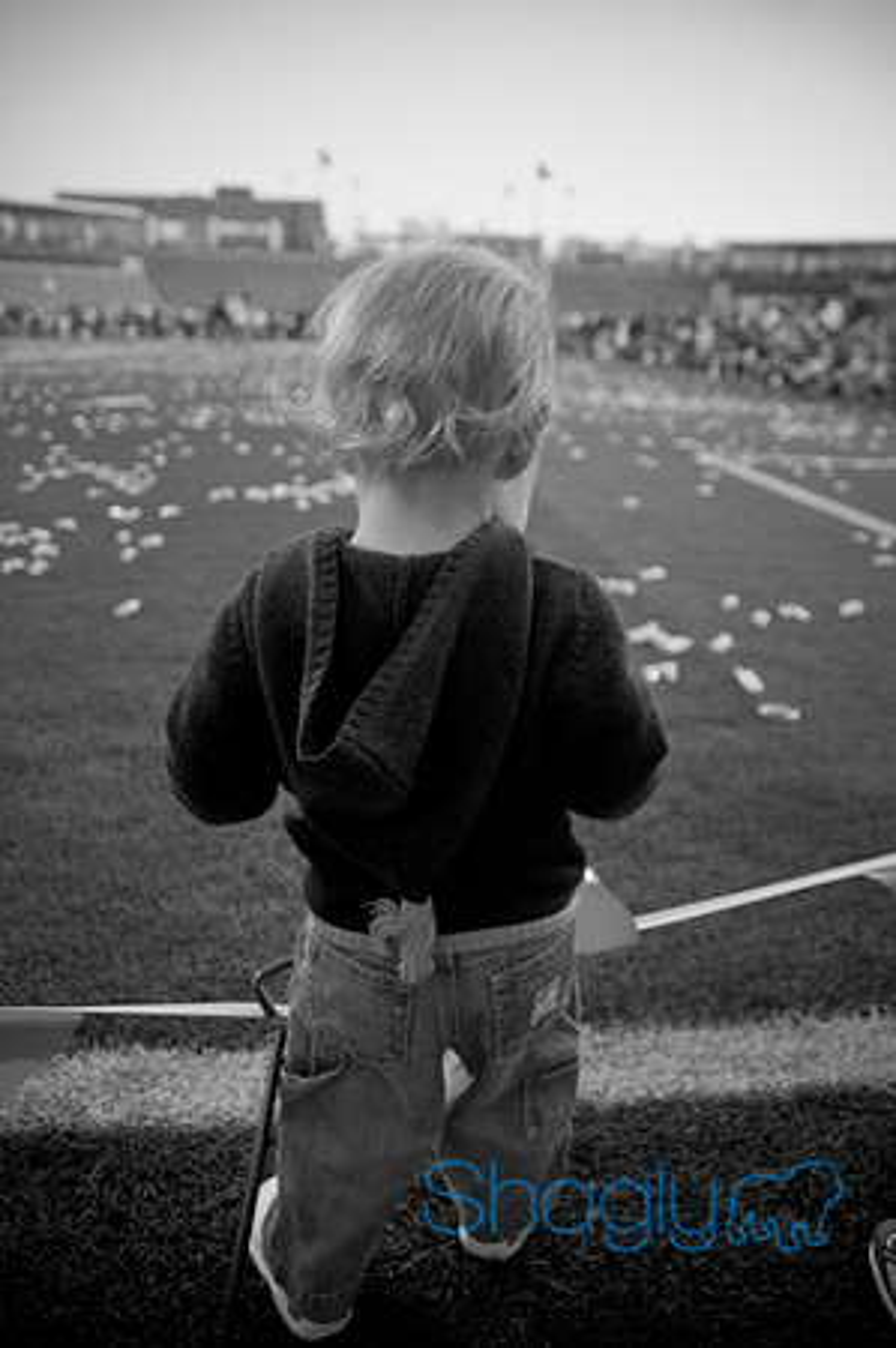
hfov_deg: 50.3
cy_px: 674
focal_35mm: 26
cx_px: 448
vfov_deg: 70.5
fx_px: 954
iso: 320
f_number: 3.2
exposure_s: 1/125
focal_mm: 17
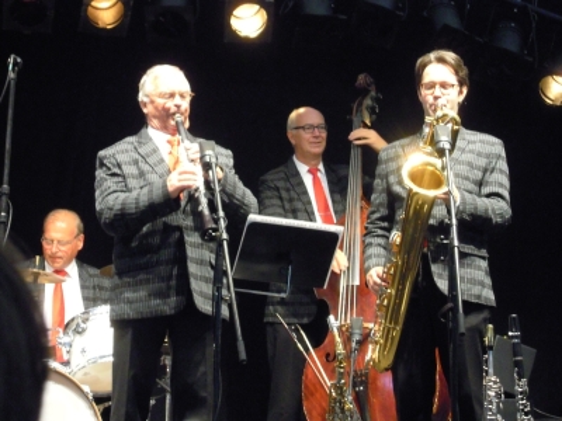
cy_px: 210
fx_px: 1624
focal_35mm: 100
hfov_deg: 19.6
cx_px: 281
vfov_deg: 14.8
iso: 800
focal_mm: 17.9
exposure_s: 1/15
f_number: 5.4
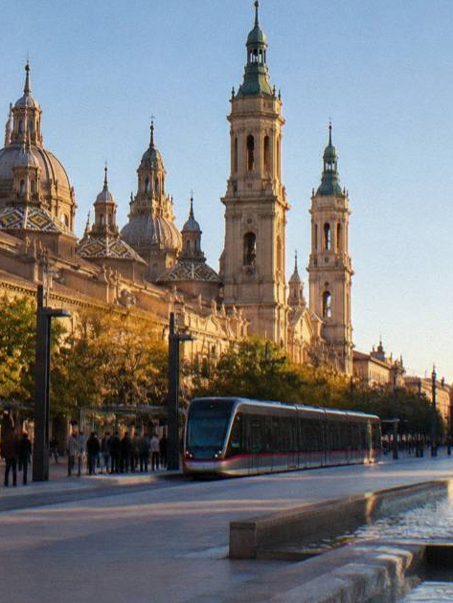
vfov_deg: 31.7
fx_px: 1064
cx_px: 337
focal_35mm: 61
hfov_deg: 23.8
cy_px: 286
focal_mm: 40
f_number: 11
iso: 200
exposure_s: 1/100
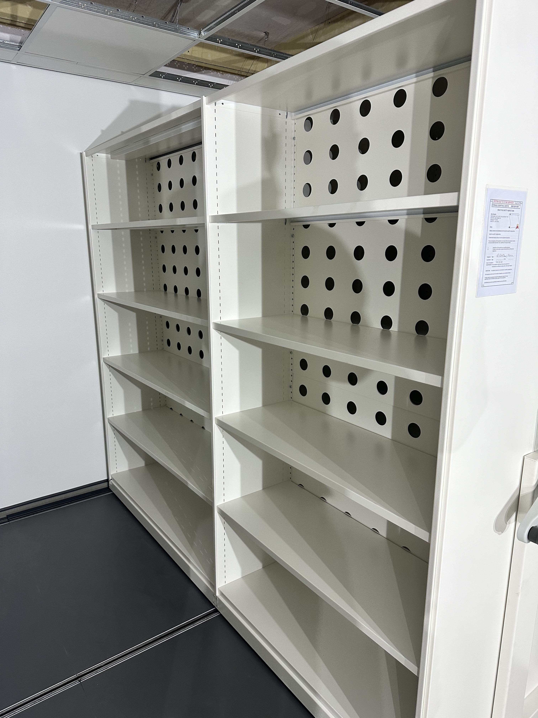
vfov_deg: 71.6
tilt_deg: -13.1
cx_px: 269
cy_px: 359
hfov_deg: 56.8
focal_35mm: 24
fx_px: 497
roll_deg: -1.3
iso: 160
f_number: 1.78
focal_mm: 6.86
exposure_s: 1/50
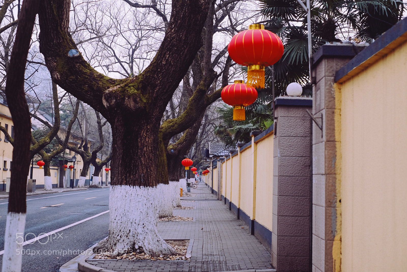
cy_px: 136
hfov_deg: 37.5
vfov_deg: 25.5
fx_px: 599
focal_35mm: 53
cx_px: 204
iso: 400
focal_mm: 35
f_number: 3.2
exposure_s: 1/160
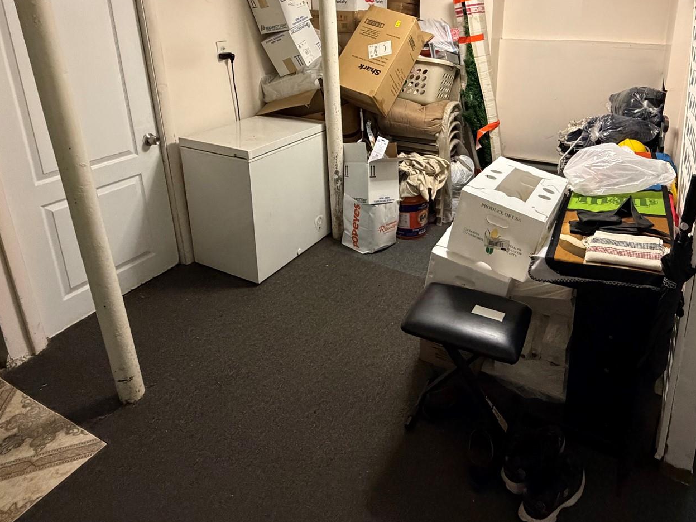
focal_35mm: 23
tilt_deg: -16.9
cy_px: 145
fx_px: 462
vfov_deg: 56.6
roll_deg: +0.3
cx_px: 417
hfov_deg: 73.2
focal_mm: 2.22
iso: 640
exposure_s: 1/60
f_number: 2.2
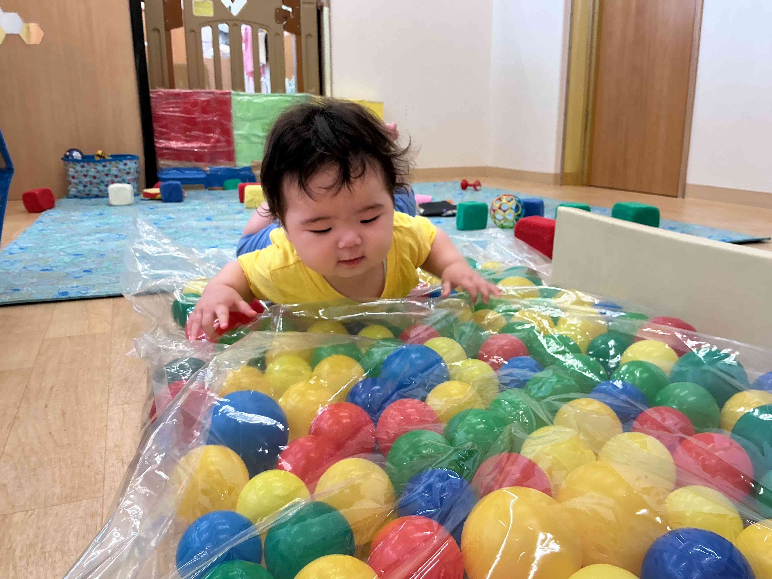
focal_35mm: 29
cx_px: 386
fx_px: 647
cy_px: 290
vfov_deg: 48.2
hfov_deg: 61.7
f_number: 1.8
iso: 64
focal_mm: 3
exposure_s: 1/100
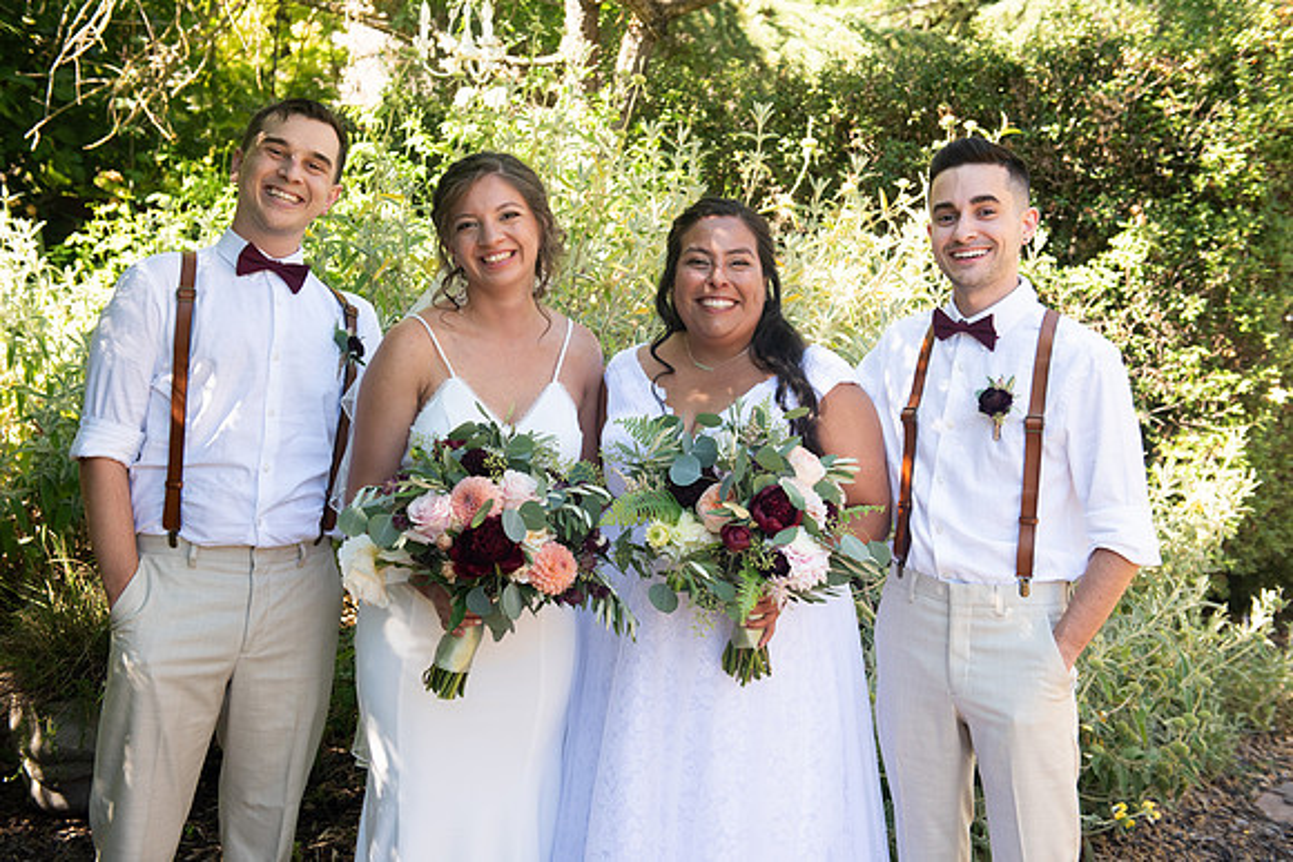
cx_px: 646
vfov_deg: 30.5
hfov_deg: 44.5
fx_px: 1581
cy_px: 431
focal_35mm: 44
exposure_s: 1/320
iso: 640
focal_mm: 44
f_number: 4.5
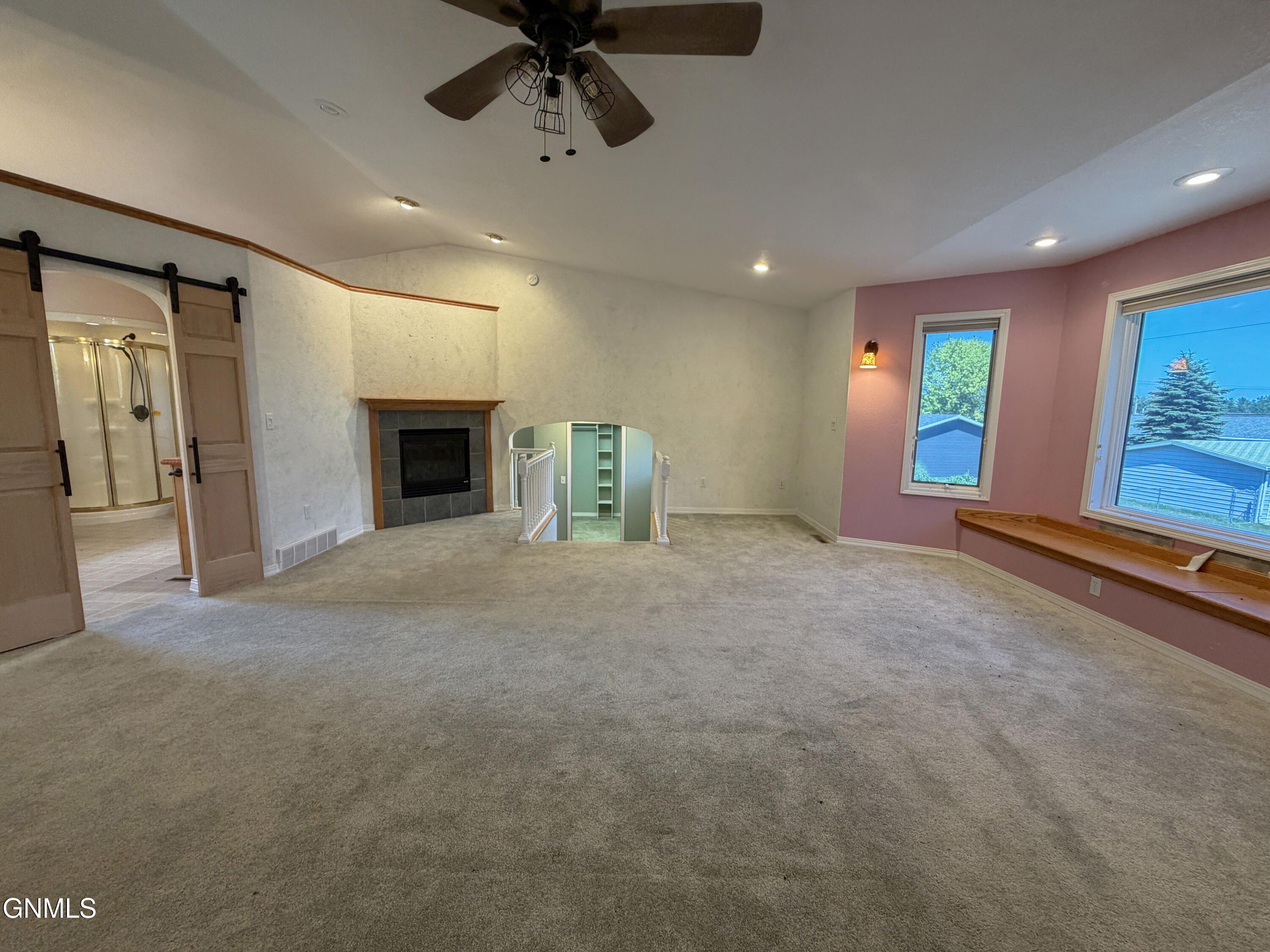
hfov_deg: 102.1
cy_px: 476
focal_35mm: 14
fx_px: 514
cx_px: 635
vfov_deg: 85.7
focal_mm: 2.22
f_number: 2.2
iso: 250
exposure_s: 1/60
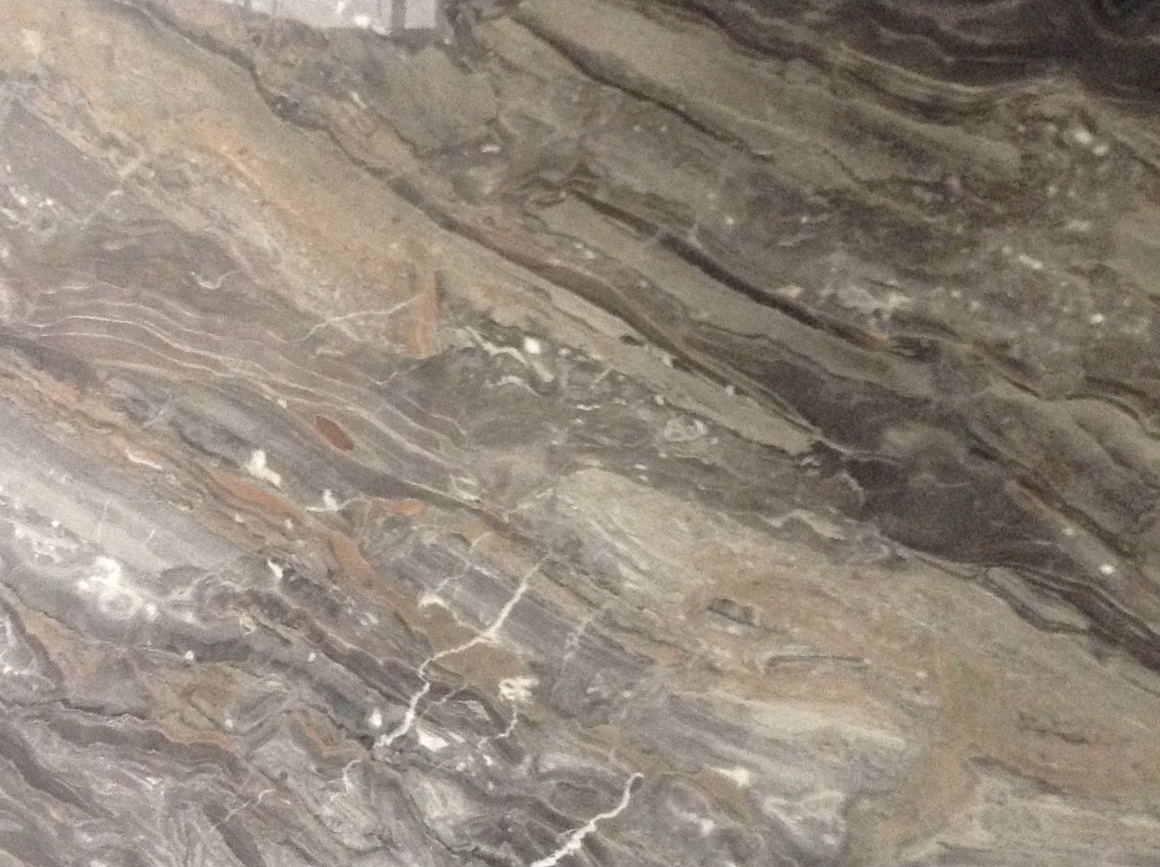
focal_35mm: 58
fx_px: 1941
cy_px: 292
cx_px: 394
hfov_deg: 33.0
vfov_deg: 25.0
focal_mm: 3.3
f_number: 2.4
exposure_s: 1/20
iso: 250
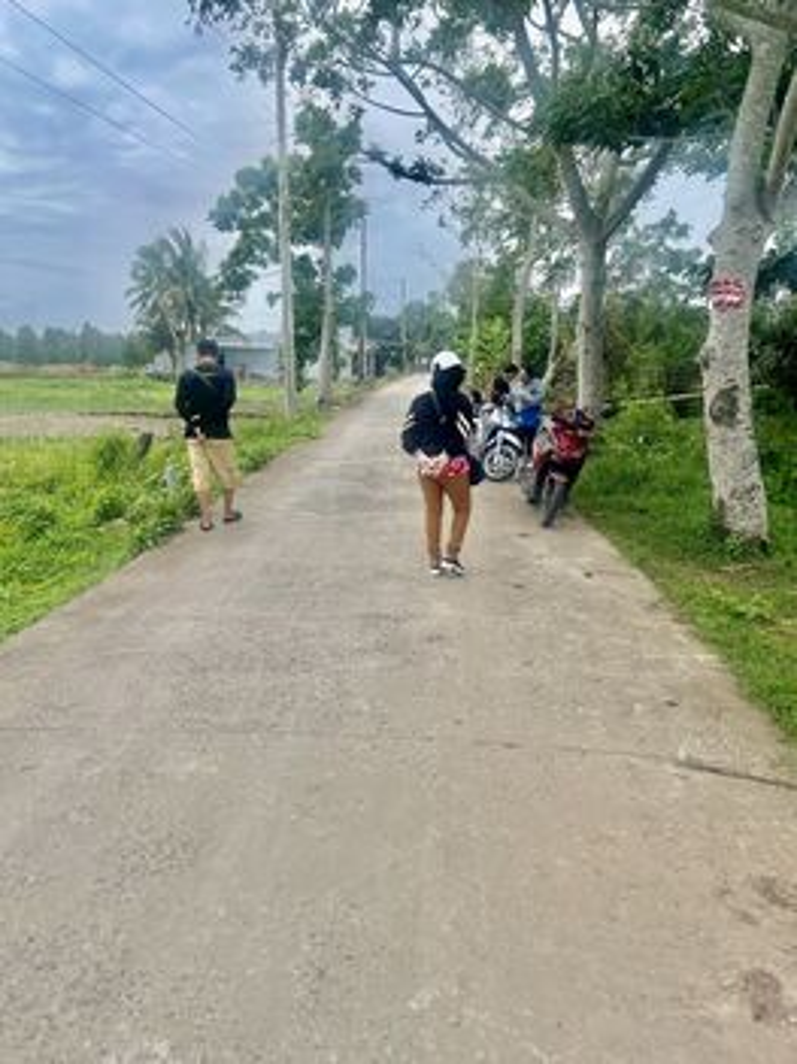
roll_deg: -1.9
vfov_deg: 67.3
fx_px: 799
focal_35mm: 26
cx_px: 398
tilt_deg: -11.7
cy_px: 532
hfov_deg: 53.0
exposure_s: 1/4630
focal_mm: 5.7
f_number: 1.5
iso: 50
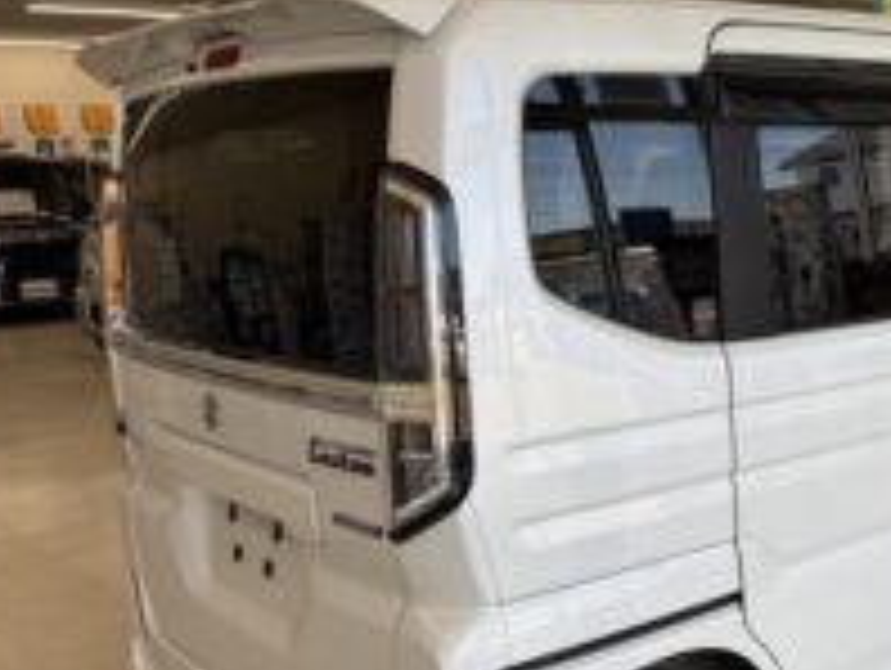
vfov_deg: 31.2
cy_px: 470
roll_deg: +2.4
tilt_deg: -14.5
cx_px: 724
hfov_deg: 39.4
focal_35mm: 46
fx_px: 1185
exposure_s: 1/311
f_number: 1.6
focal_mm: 5.96
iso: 40
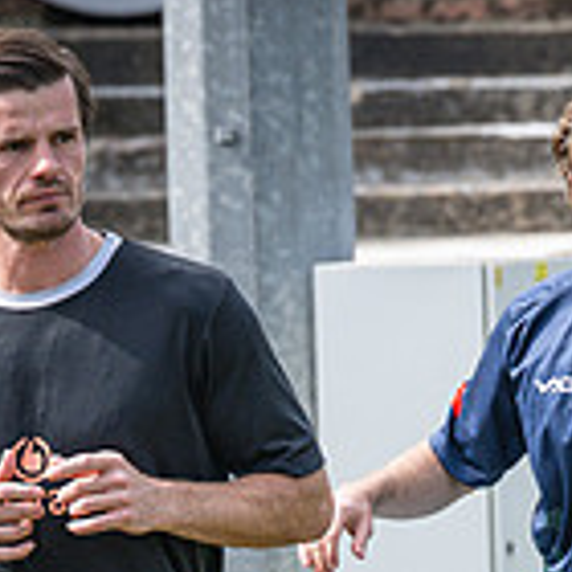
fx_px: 10301
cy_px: 663
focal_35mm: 551
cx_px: -18
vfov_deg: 3.2
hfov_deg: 3.2
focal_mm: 96
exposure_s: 1/1000
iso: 200
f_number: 4.5
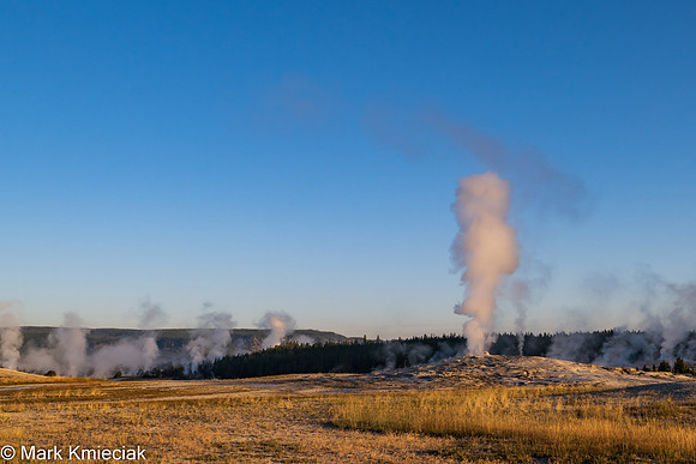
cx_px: 451
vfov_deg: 30.1
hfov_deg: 43.4
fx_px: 864
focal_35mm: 45
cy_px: 213
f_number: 10
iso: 560
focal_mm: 34
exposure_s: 1/800
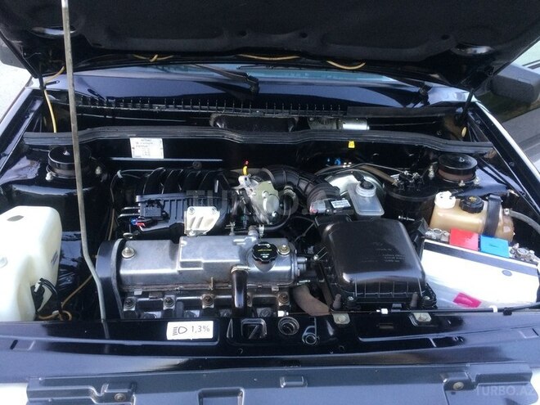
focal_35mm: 29
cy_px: 202
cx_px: 270
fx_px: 452
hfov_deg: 61.7
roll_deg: -4.6
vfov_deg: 48.2
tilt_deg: -33.0
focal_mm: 4.15
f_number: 2.2
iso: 200
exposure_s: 1/33
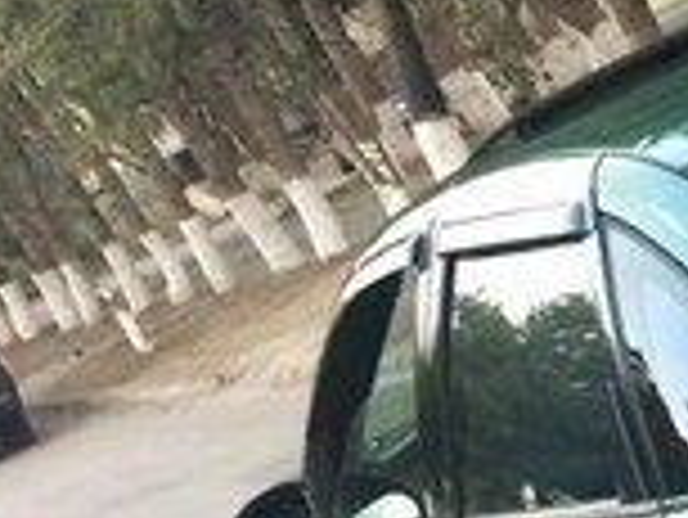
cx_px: 1318
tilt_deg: -20.2
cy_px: 628
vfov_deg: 11.6
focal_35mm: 125
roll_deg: +25.5
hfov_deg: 13.7
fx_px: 2486
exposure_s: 1/33
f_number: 2.2
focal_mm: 4.15
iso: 64
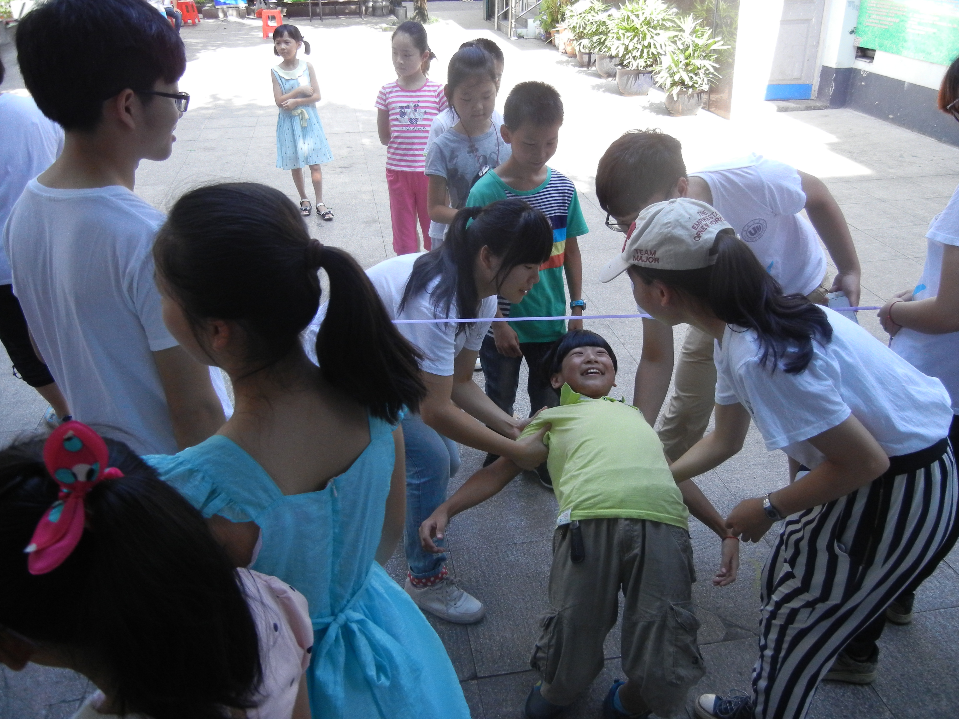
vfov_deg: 46.8
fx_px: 831
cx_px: 480
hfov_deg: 60.0
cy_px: 360
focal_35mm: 30
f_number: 3.5
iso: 400
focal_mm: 5.4
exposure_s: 1/233
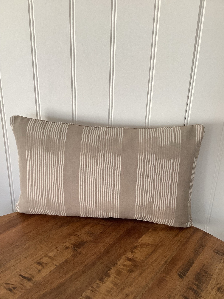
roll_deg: -1.7
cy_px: 150
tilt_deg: -20.7
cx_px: 112
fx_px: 267
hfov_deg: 45.4
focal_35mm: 31
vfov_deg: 58.4
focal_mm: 3.3
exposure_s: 1/60
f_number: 2.4
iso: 80
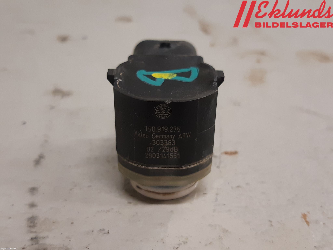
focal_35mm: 26
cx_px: 166
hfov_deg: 67.3
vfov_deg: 53.1
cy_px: 125
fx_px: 250
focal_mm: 3.93
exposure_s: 1/50
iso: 160
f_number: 1.7
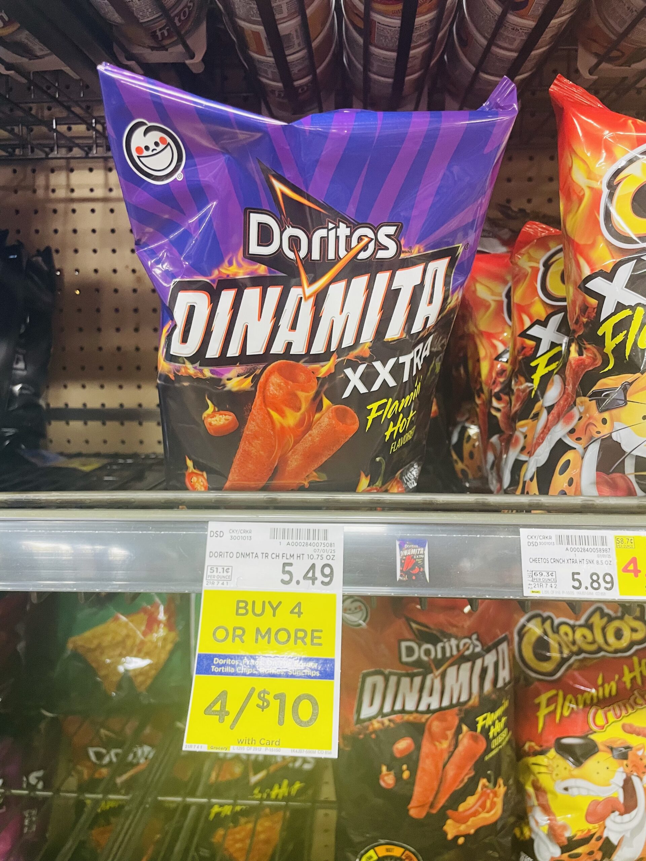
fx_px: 647
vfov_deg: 67.3
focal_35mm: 26
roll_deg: +0.1
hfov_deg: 53.1
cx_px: 323
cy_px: 430
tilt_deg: -9.7
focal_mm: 4.2
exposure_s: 1/60
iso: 160
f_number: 1.6
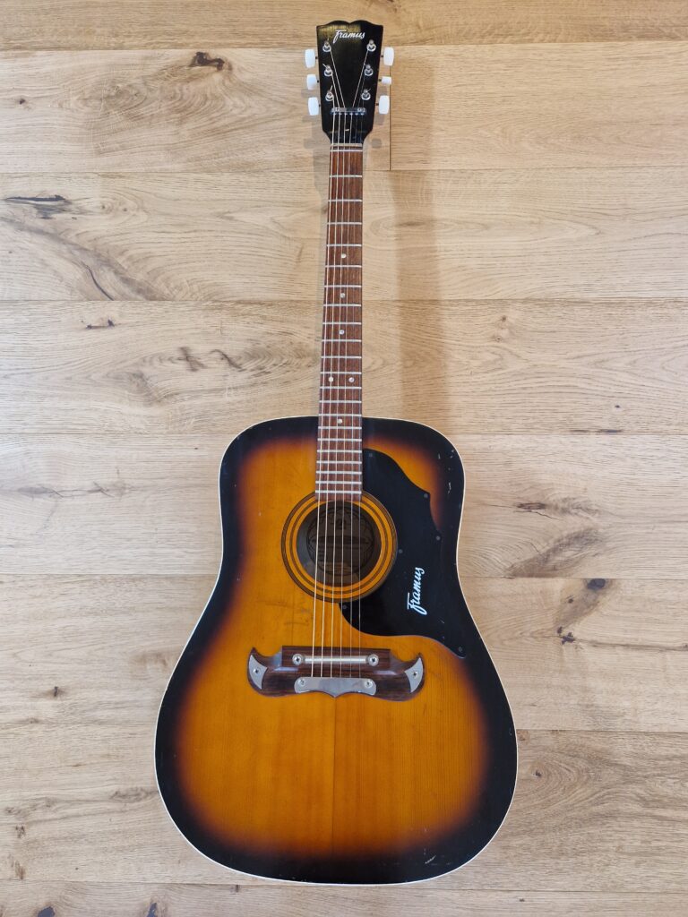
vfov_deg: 73.9
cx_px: 344
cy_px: 458
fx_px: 610
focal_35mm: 23
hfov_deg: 58.9
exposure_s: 1/100
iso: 50
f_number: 1.8
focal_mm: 5.4
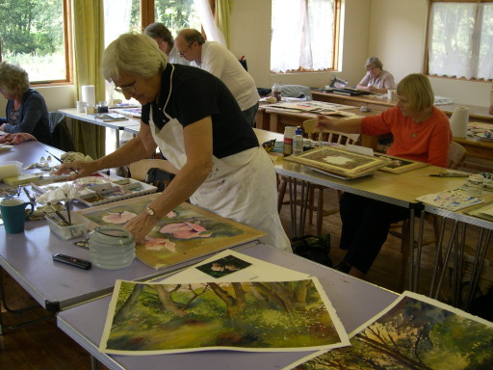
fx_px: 541
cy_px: 185
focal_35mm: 38
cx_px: 246
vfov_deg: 37.7
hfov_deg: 49.0
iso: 100
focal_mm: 8
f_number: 2.8
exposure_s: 1/51.9
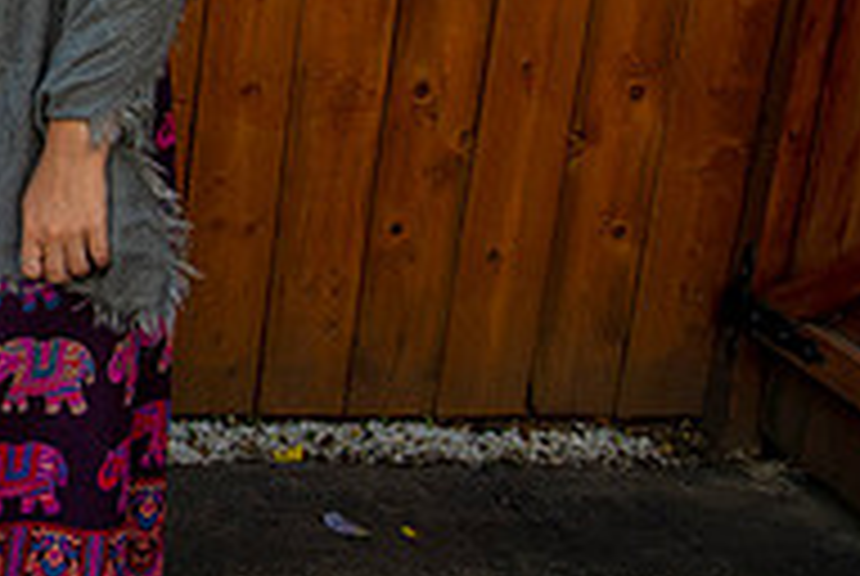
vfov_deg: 14.9
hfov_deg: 19.6
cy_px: 65
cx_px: -405
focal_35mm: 91
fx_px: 2177
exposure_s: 1/320
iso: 125
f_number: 4
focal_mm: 30
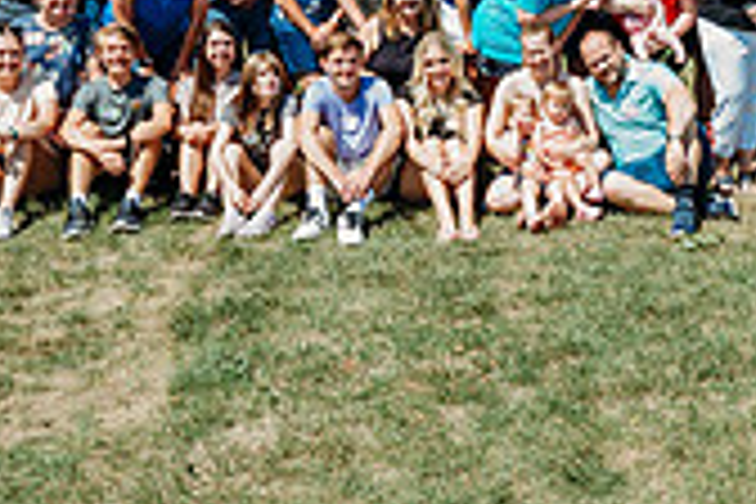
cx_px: 850
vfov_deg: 16.1
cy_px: 4
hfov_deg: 22.9
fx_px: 1743
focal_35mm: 83
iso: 160
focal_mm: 24
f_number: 5
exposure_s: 1/500
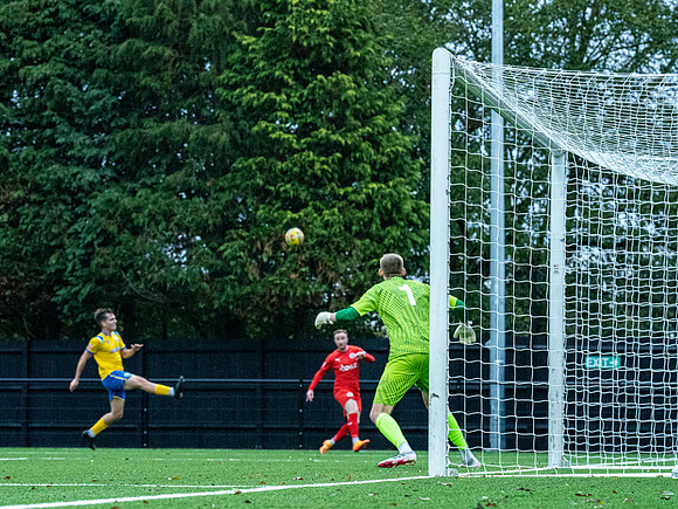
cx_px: 265
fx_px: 3905
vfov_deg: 7.5
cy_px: 222
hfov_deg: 9.9
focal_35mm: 199
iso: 10000
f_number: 6.3
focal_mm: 135
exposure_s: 1/400
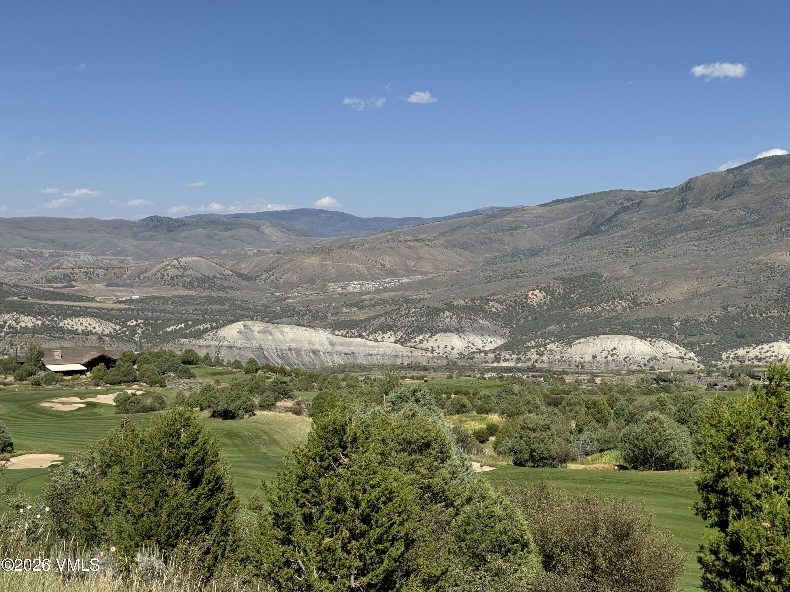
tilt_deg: -3.5
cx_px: 395
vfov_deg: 30.3
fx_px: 1095
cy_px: 296
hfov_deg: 39.7
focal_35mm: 48
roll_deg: -0.4
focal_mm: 6.76
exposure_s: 1/5376
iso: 64
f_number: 1.78
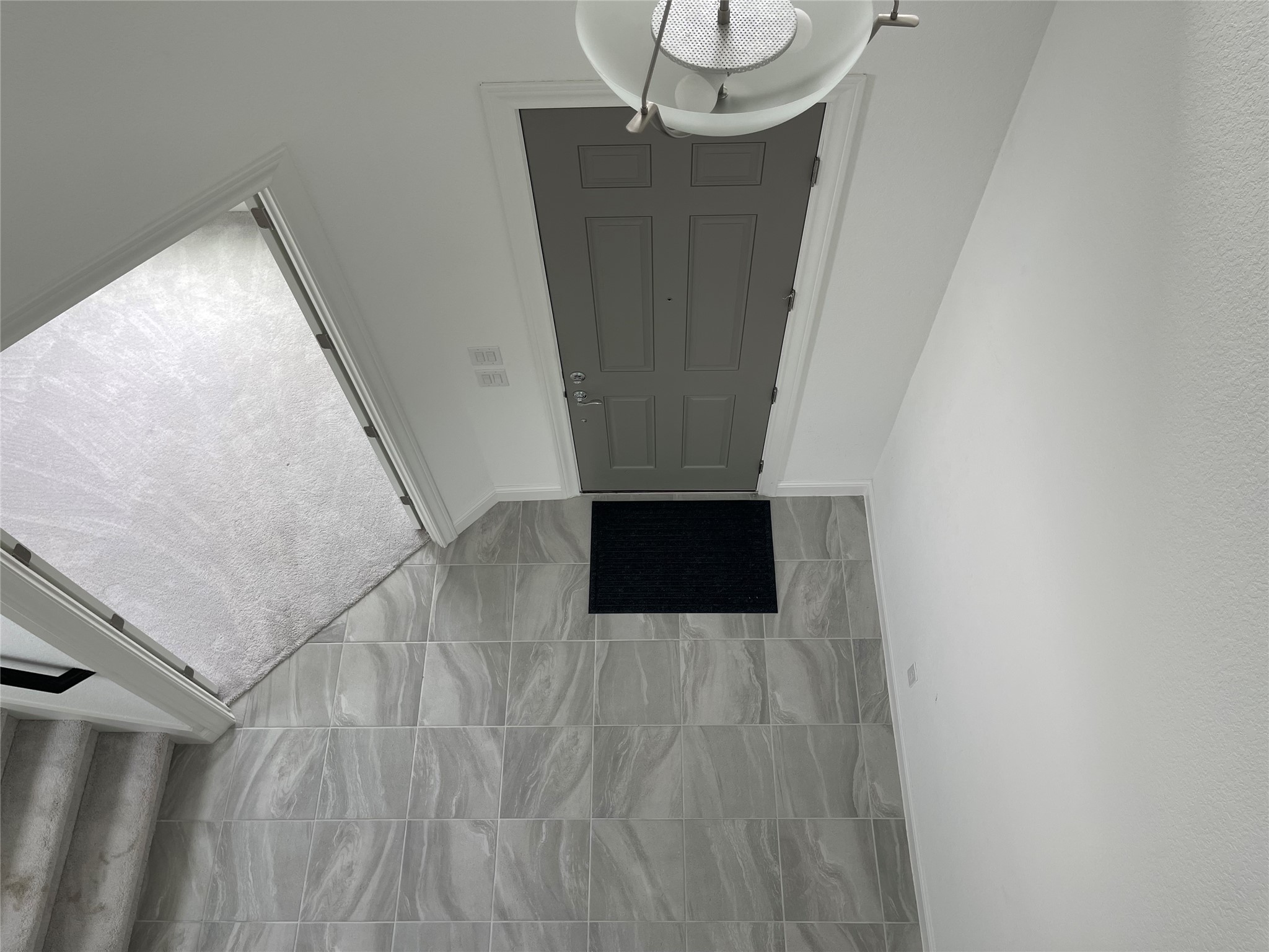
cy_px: 476
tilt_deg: -60.9
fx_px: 953
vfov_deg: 53.1
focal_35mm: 26
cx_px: 634
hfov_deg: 67.3
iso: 64
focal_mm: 5.1
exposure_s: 1/121
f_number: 1.6
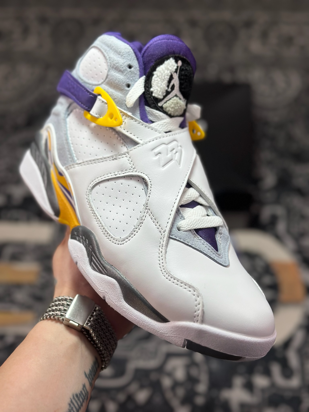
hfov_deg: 30.3
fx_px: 571
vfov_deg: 39.7
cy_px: 206
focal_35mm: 48
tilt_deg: -54.0
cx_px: 154
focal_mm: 6.86
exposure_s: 1/1695
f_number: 1.78
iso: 80
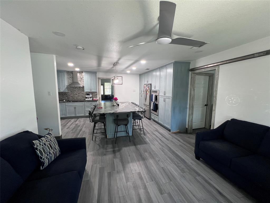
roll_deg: -0.4
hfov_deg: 106.2
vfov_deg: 89.9
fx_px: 101
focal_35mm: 13
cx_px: 135
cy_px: 102
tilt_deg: -4.8
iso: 250
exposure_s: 1/60
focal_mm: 1.57
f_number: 1.8
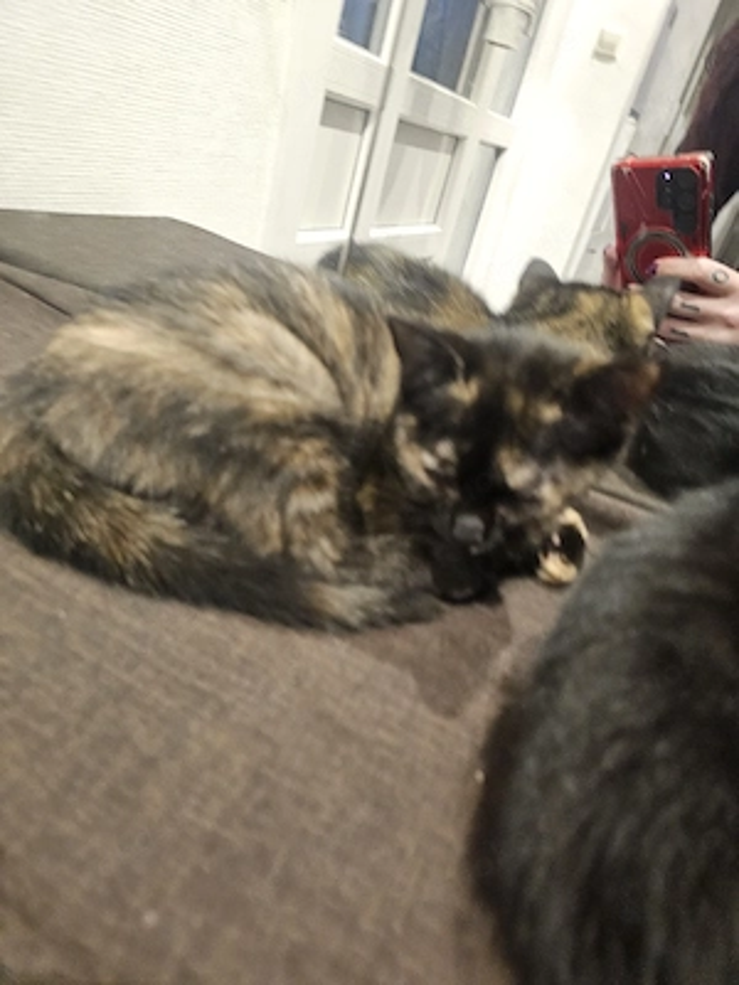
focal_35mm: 23
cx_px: 370
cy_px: 492
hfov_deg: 58.9
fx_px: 655
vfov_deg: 73.9
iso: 1000
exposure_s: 1/25.1
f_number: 1.7
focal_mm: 6.3
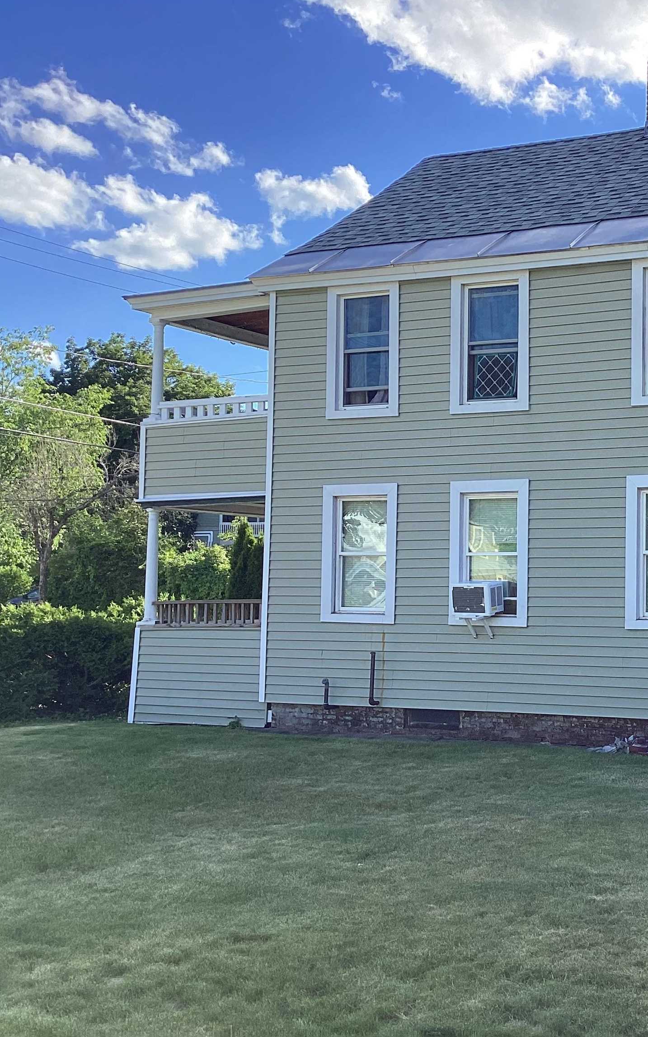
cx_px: 680
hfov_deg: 27.2
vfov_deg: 45.3
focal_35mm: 44
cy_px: 517
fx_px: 1243
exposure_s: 1/369
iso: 25
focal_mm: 3.3
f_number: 2.4
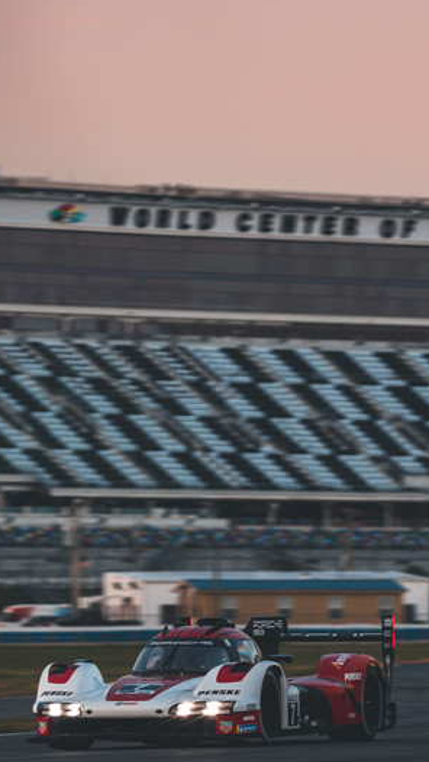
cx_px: 208
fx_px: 8046
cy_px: 458
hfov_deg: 3.1
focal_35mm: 398
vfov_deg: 5.4
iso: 100
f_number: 5.6
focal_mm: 250
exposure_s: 1/125
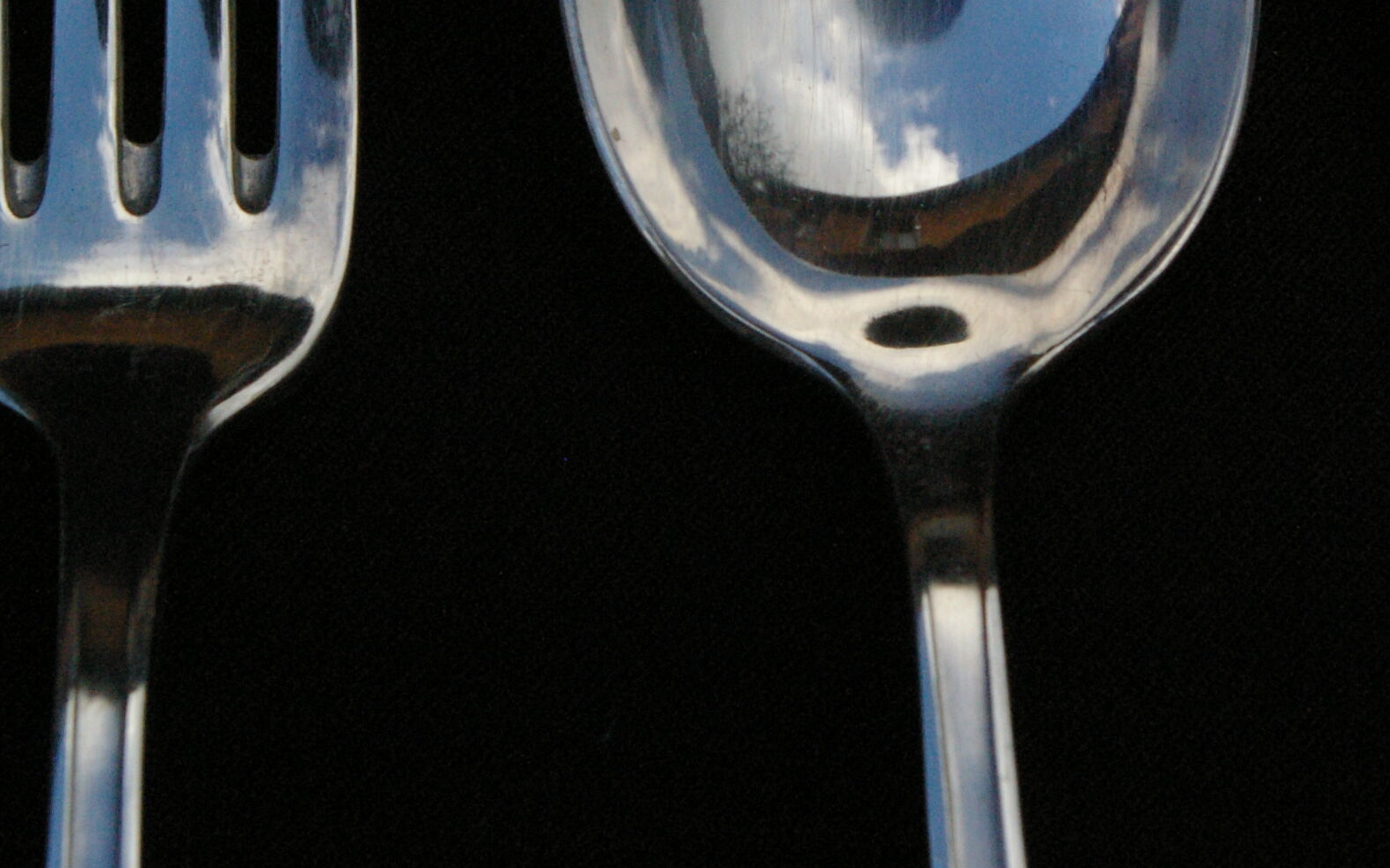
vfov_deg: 16.8
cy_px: -13
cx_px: 961
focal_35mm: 76
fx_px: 2879
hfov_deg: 26.9
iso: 1600
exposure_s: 1/750
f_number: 8
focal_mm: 26
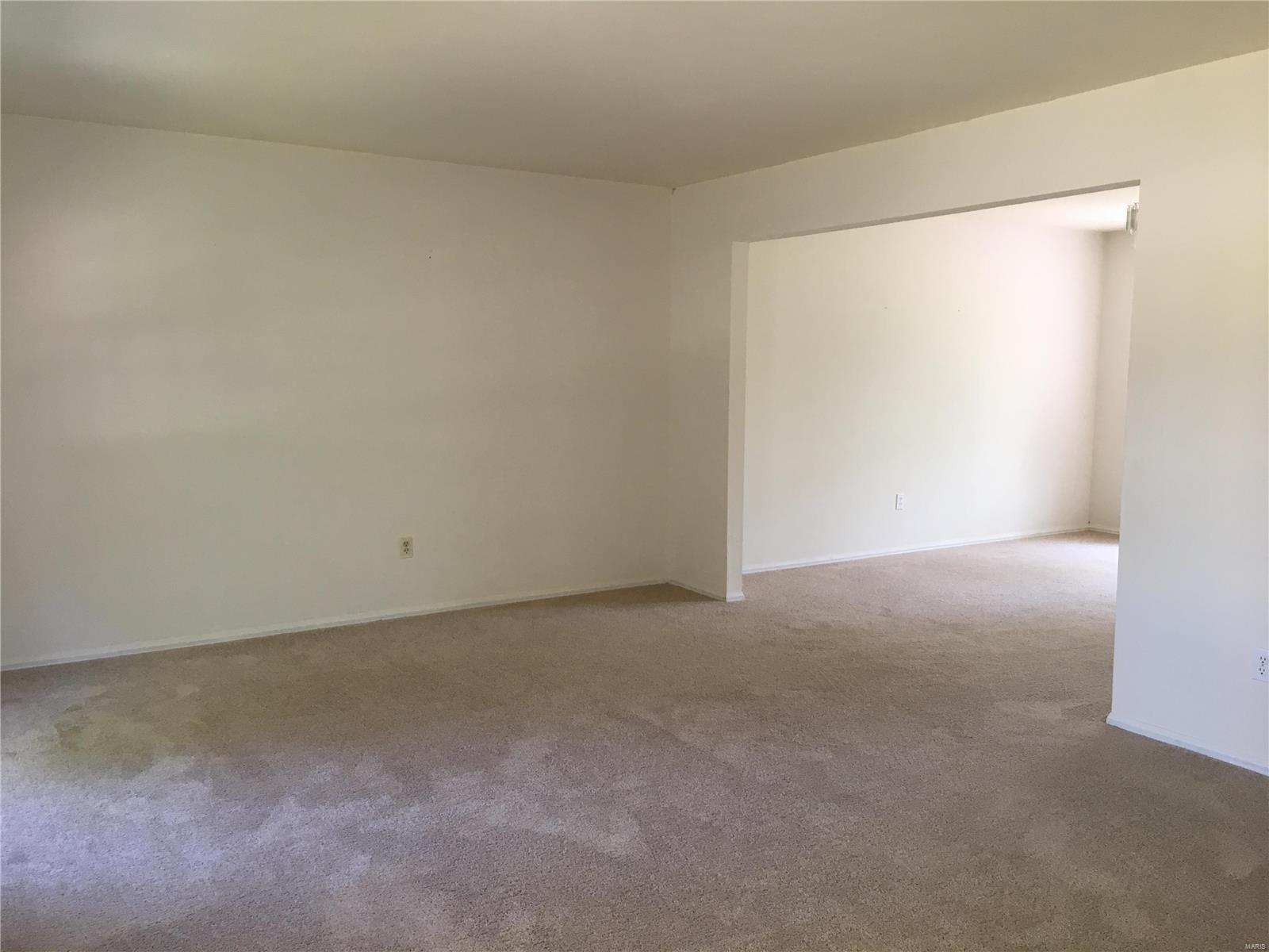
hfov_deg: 61.7
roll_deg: +0.5
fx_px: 1063
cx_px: 634
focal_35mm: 29
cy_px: 476
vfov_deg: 48.2
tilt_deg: -7.7
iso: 64
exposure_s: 1/30
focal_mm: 4.15
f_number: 2.2
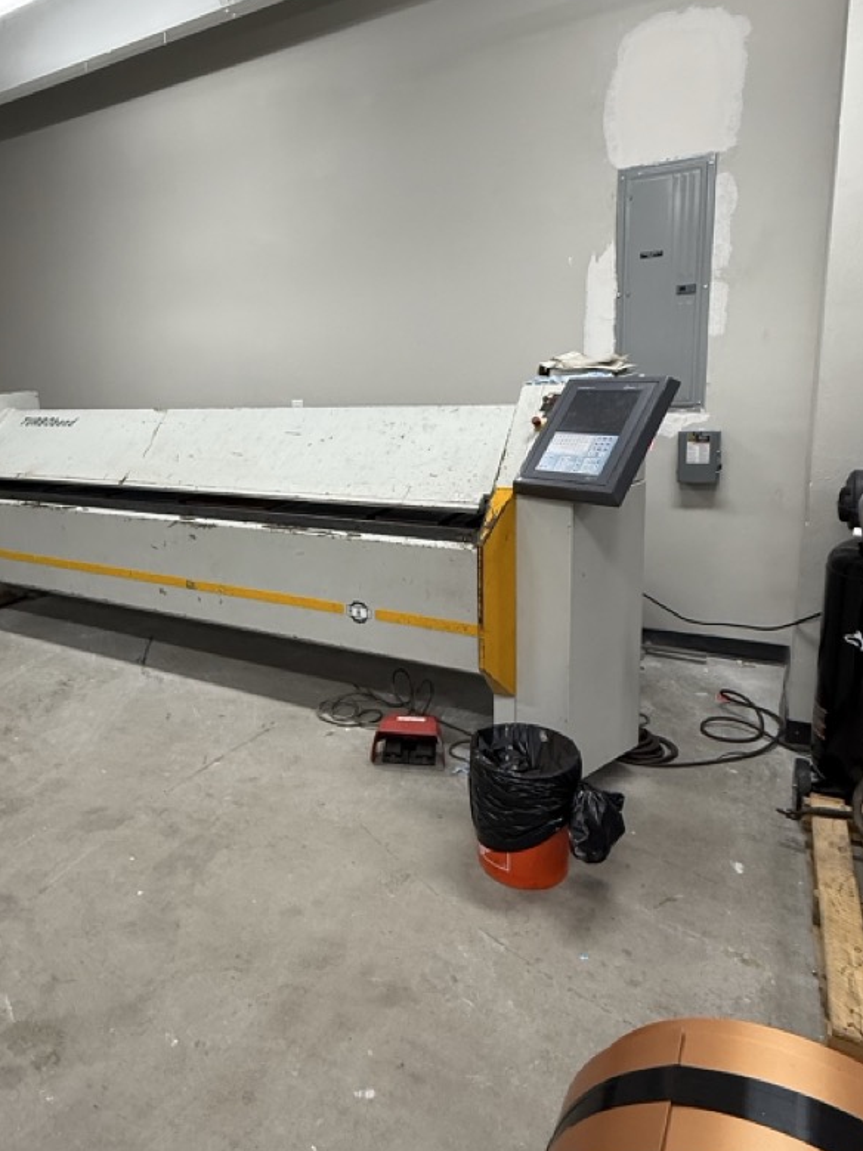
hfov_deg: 57.9
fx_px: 765
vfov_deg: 73.8
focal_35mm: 23
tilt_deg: -12.0
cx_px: 304
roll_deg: +3.0
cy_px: 527
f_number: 2.2
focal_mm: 2.22
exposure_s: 1/60
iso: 200
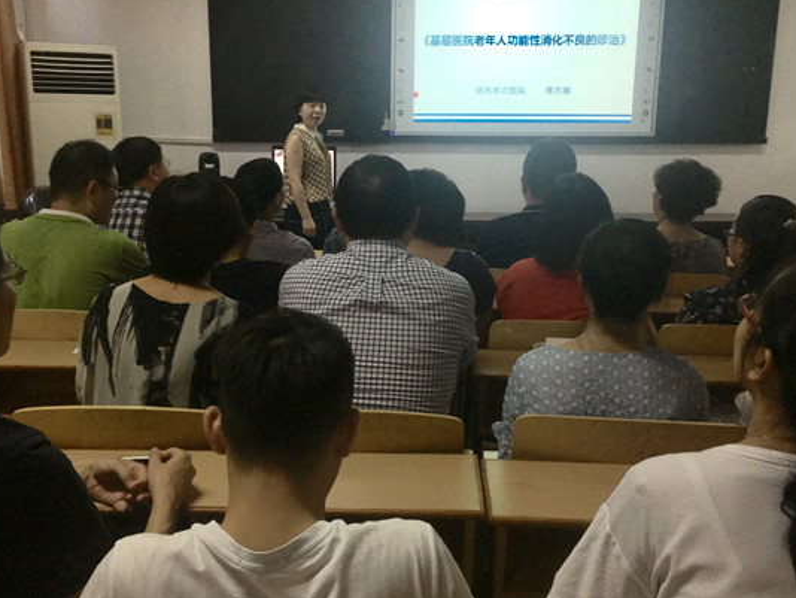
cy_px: 303
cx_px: 382
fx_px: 874
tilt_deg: -10.7
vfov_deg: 37.7
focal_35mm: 38
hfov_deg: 48.9
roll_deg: -0.9
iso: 25
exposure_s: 1/50
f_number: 2.2
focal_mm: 4.15
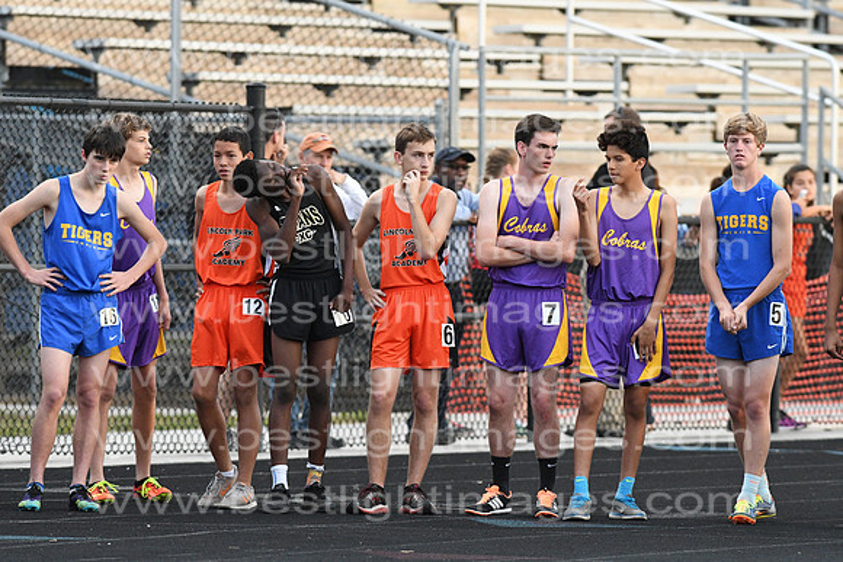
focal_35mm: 450
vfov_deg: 3.1
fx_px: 10539
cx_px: 422
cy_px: 281
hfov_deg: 4.6
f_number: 4
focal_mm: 300
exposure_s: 1/1000
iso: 3200
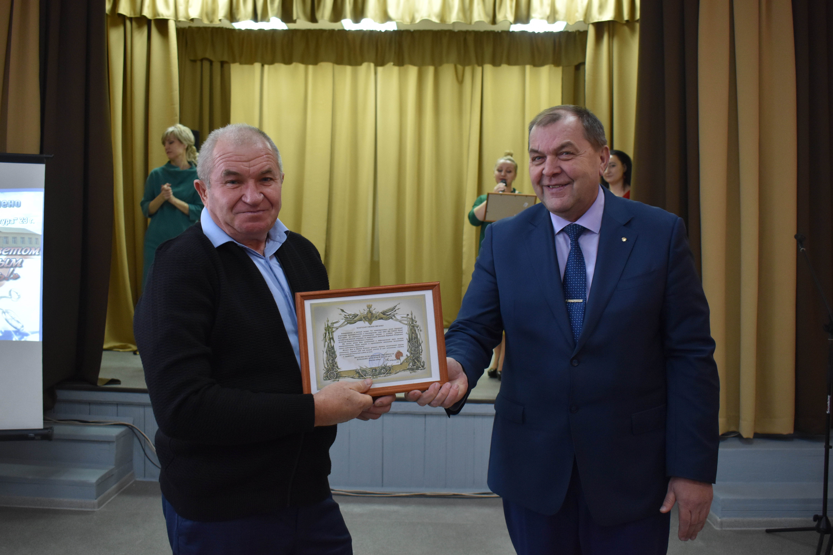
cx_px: 416
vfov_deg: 36.9
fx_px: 833
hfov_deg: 53.1
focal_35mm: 36
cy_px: 278
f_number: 3.8
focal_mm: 24
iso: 1250
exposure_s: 1/125
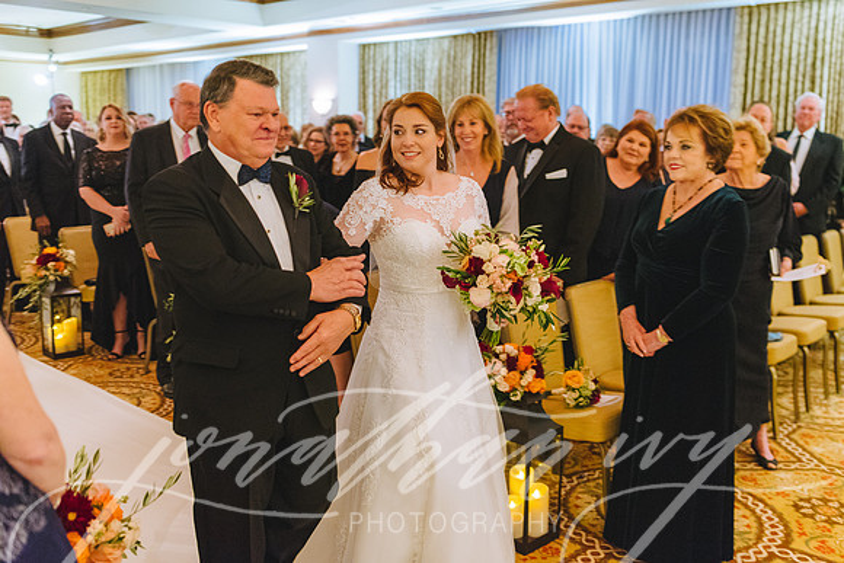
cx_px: 422
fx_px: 821
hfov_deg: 54.4
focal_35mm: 35
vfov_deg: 37.9
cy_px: 282
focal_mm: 35
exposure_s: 1/100
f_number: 2.5
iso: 4000
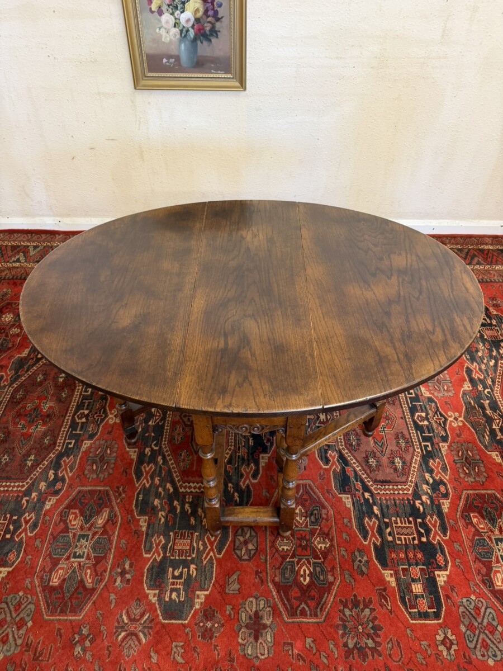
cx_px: 252
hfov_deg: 56.8
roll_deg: +0.0
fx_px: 465
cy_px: 336
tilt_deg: -44.9
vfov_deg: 71.6
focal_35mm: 24
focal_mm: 6.76
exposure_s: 1/50
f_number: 1.78
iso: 125
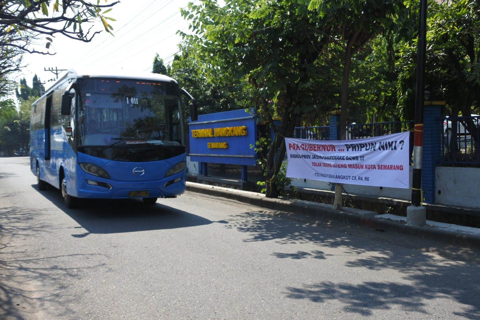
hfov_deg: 53.1
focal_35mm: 36
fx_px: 480
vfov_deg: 36.9
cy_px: 160
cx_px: 240
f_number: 4.5
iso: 400
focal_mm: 13.7
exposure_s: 1/1250
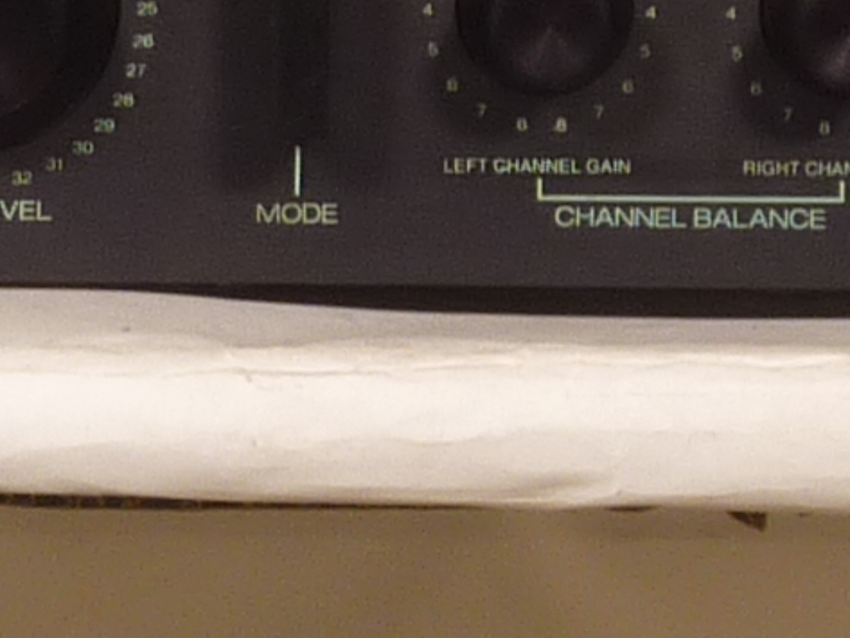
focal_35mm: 697
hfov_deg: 2.8
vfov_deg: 2.1
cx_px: 196
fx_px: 17119
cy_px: 22
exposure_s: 1/40
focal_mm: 14.7
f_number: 4.3
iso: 80
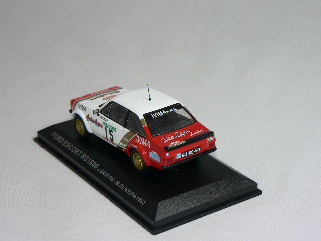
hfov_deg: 22.5
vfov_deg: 17.0
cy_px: 120
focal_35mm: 87
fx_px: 807
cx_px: 160
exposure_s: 1/60
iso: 80
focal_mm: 14.5
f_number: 3.2
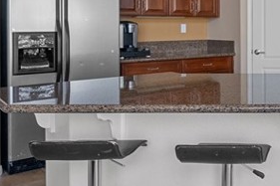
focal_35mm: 51
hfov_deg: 34.4
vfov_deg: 25.9
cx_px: 297
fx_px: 396
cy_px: 34
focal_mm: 14
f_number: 9
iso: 640
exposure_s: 1/40
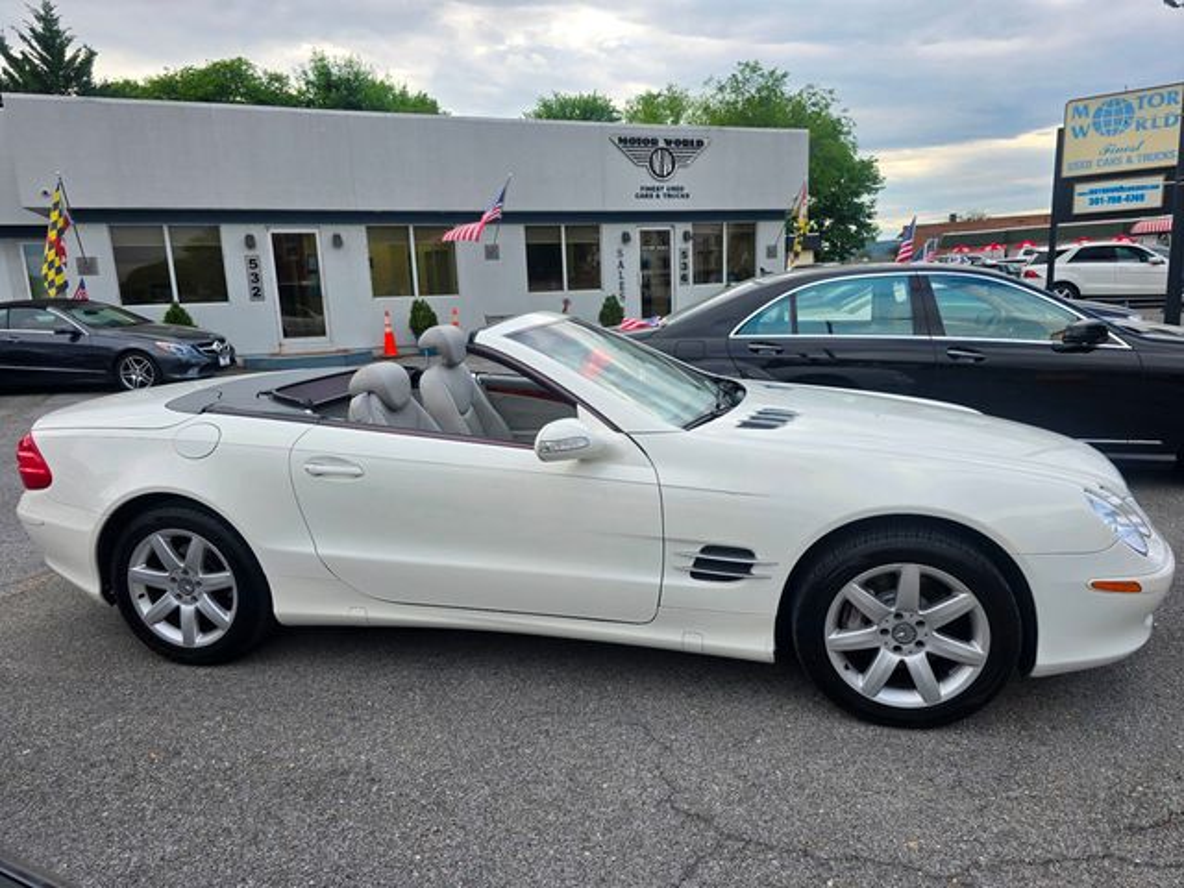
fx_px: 787
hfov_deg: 73.9
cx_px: 592
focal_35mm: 23
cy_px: 444
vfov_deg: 58.9
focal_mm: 6.3
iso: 12
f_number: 1.7
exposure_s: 1/212
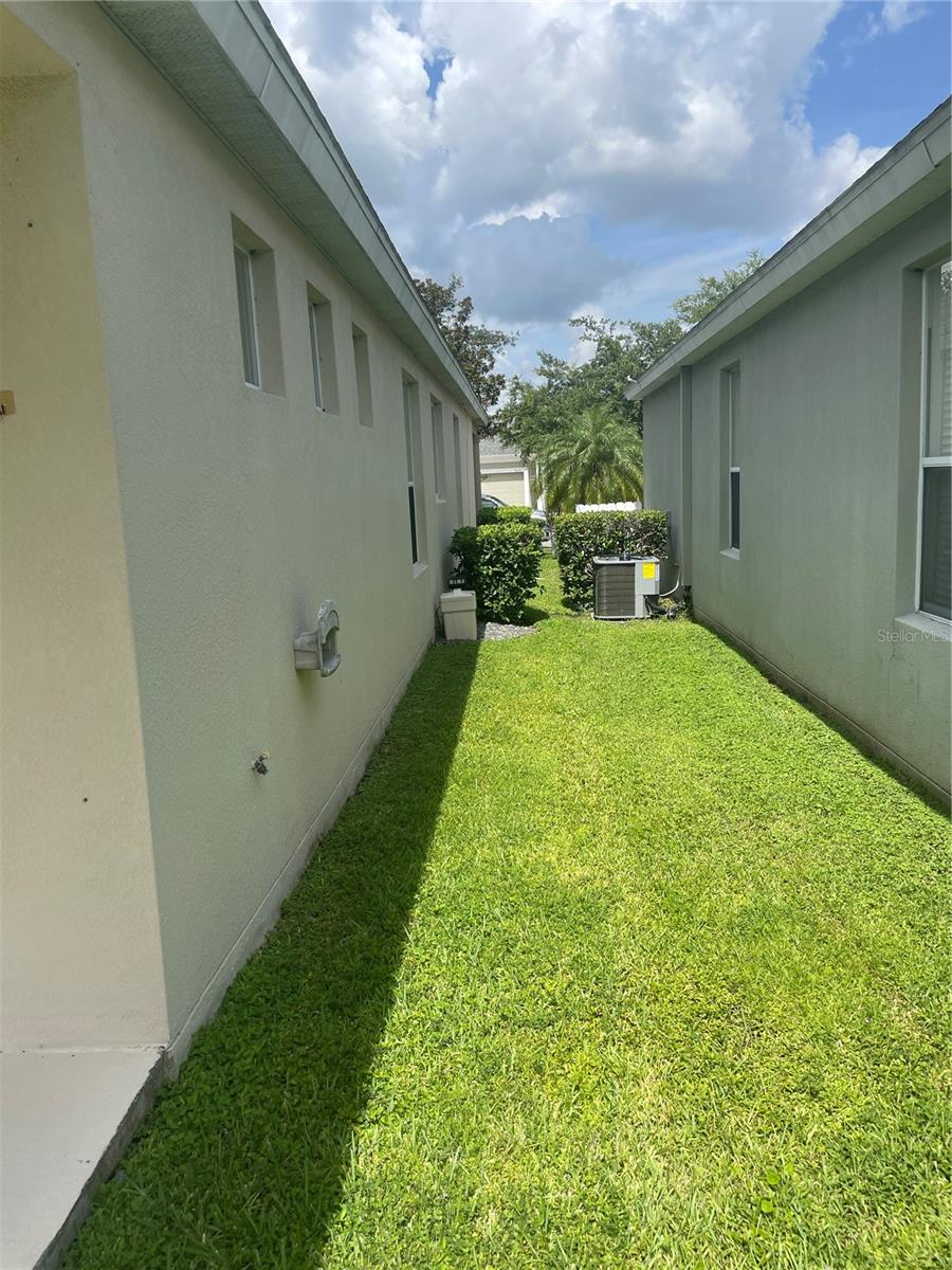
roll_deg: +3.6
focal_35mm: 26
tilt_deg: -8.9
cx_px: 476
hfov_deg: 53.1
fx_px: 953
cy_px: 635
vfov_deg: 67.3
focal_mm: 4.2
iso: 32
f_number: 1.6
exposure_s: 1/3040
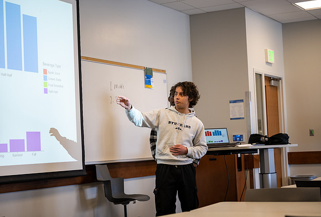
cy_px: 109
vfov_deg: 18.7
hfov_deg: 27.4
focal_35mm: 74
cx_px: 158
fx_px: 659
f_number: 2.8
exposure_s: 1/200
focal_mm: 70
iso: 800
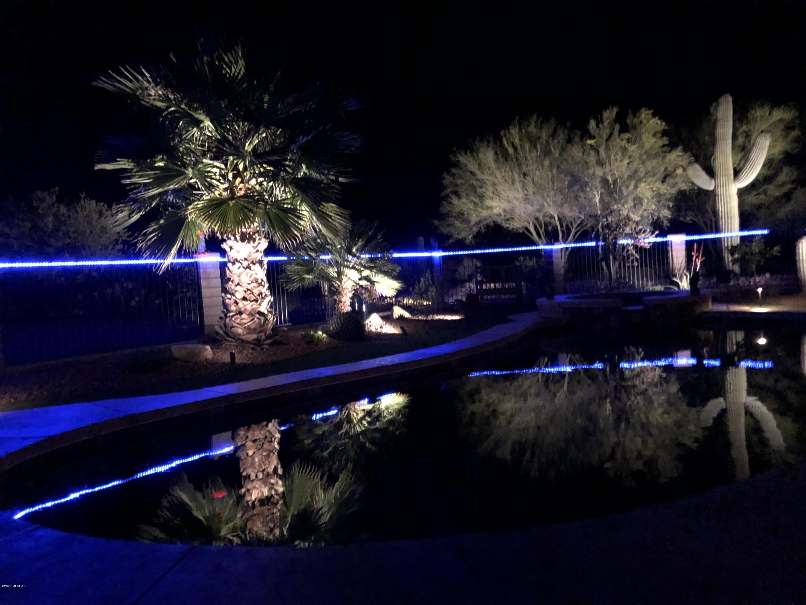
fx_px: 652
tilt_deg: -3.2
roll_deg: +3.8
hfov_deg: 63.4
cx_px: 403
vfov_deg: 49.7
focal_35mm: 28
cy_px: 302
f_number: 1.8
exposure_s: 1/4
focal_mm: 3.99
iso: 400
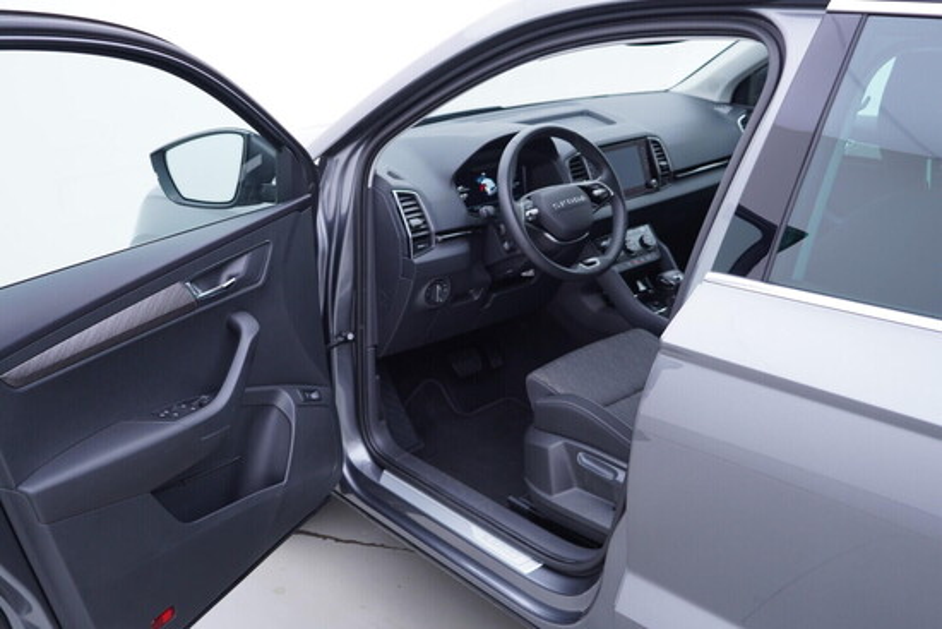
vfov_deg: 36.9
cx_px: 471
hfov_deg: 53.1
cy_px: 314
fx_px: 942
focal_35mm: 36
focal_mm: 24
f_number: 2.8
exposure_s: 1/40
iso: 125
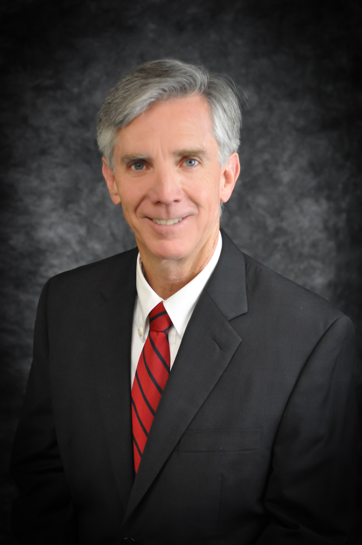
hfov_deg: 18.1
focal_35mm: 75
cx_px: 181
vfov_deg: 27.0
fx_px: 1134
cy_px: 272
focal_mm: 50
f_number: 3.2
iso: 3200
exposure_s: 1/320
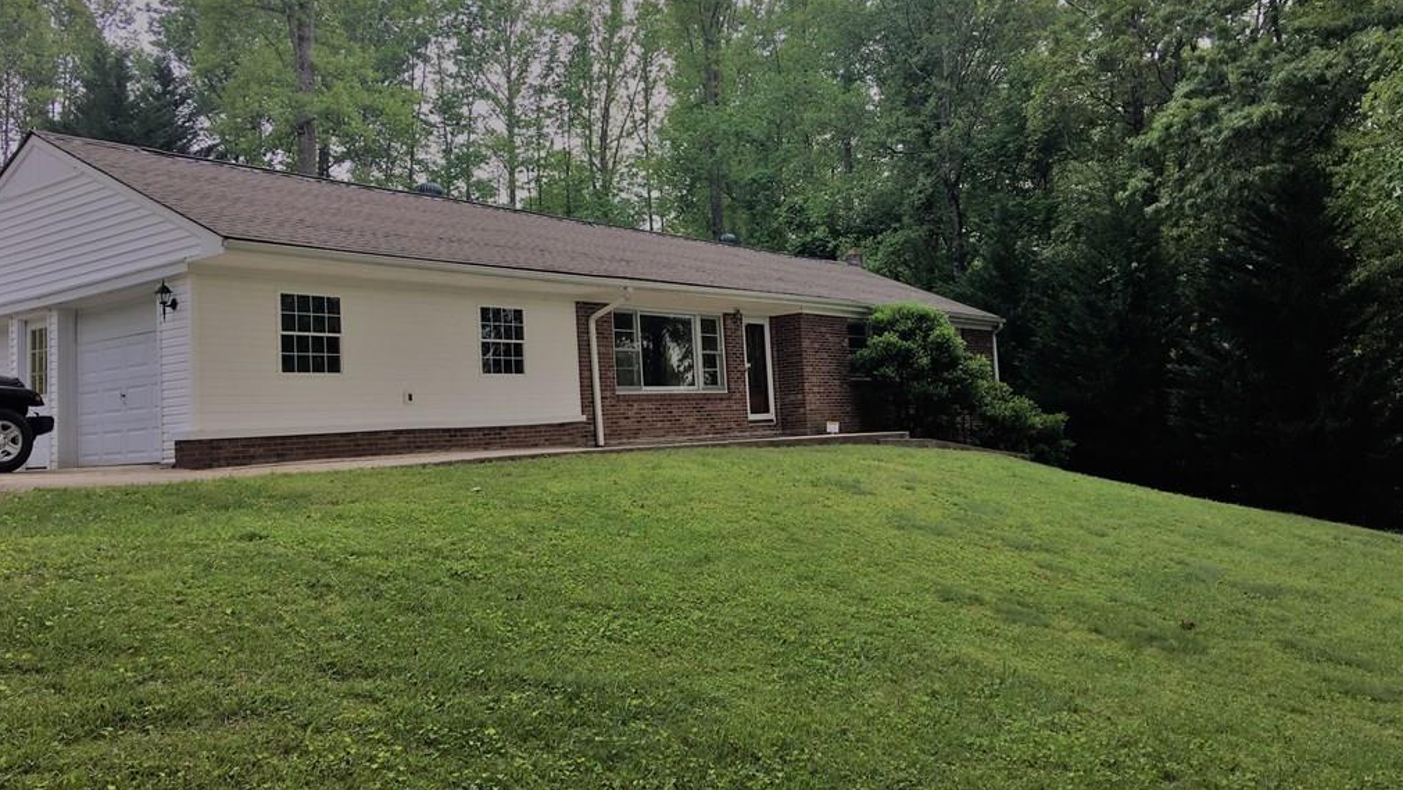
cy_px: 337
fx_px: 1191
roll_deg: +3.5
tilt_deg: +6.8
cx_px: 695
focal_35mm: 32
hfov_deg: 61.0
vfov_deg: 36.6
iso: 25
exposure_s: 1/469
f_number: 2.2
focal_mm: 4.15
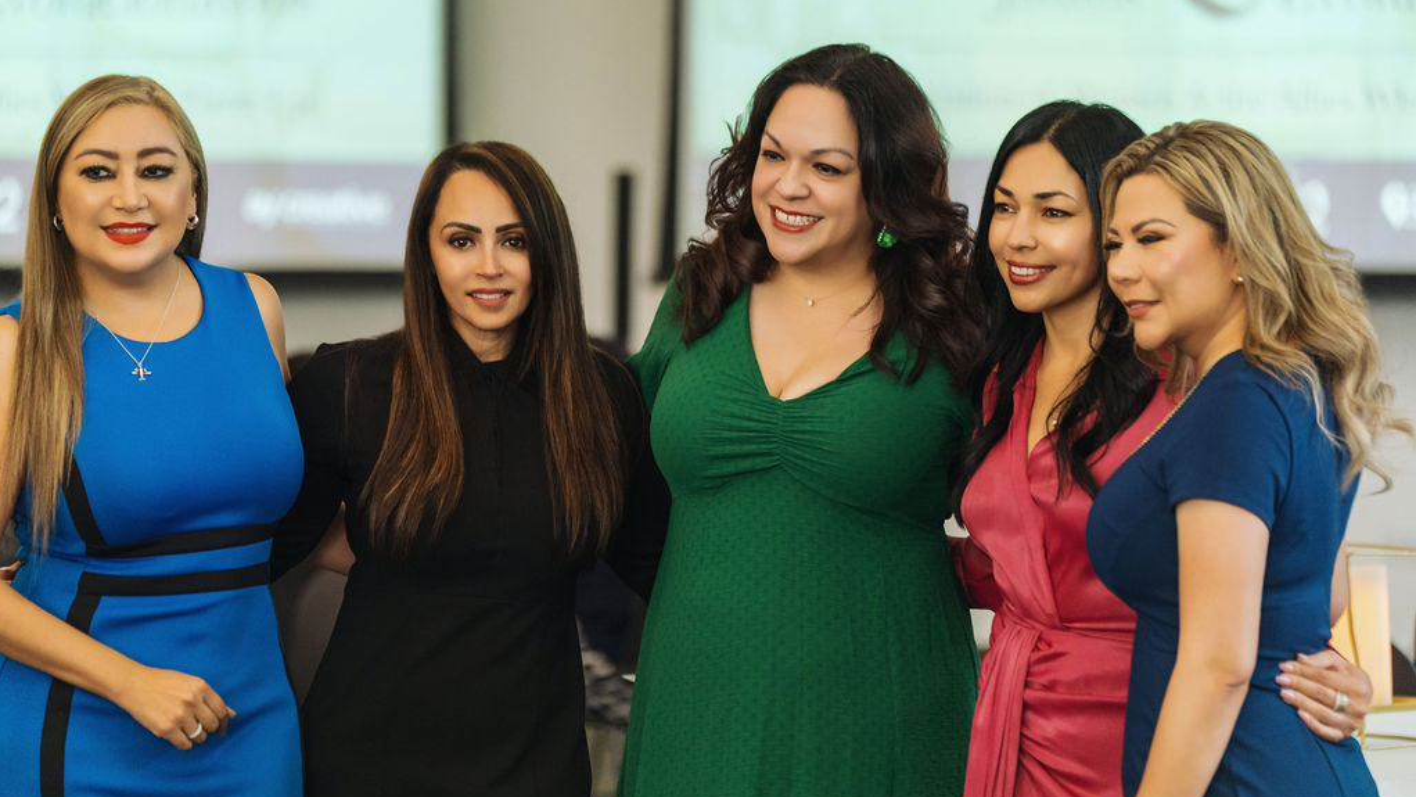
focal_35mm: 126
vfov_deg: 9.6
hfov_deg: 17.0
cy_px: 380
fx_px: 4731
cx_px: 708
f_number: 2.8
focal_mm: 120
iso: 2500
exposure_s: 1/200
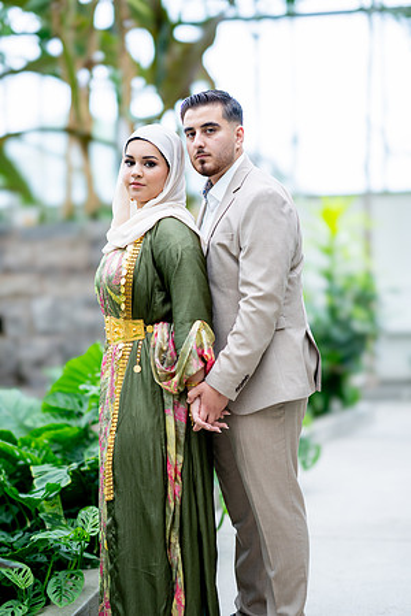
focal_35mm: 85
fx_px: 1456
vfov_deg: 23.9
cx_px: 206
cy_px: 308
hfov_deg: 16.1
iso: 100
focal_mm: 85
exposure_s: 1/400
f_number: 1.4
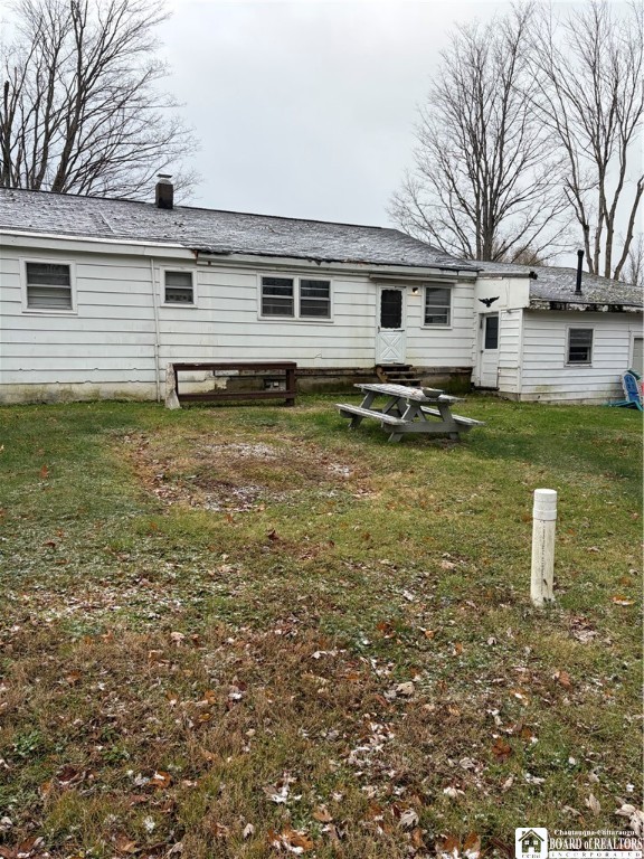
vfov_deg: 67.3
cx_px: 322
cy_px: 430
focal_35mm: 26
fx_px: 645
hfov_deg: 53.1
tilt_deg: -6.6
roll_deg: -0.1
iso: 50
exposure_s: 1/1420
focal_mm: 5.96
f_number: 1.6
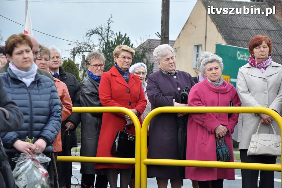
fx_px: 880
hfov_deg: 18.2
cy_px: 94
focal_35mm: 112
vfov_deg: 12.2
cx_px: 141
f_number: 5.6
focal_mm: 75
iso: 320
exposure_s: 1/500
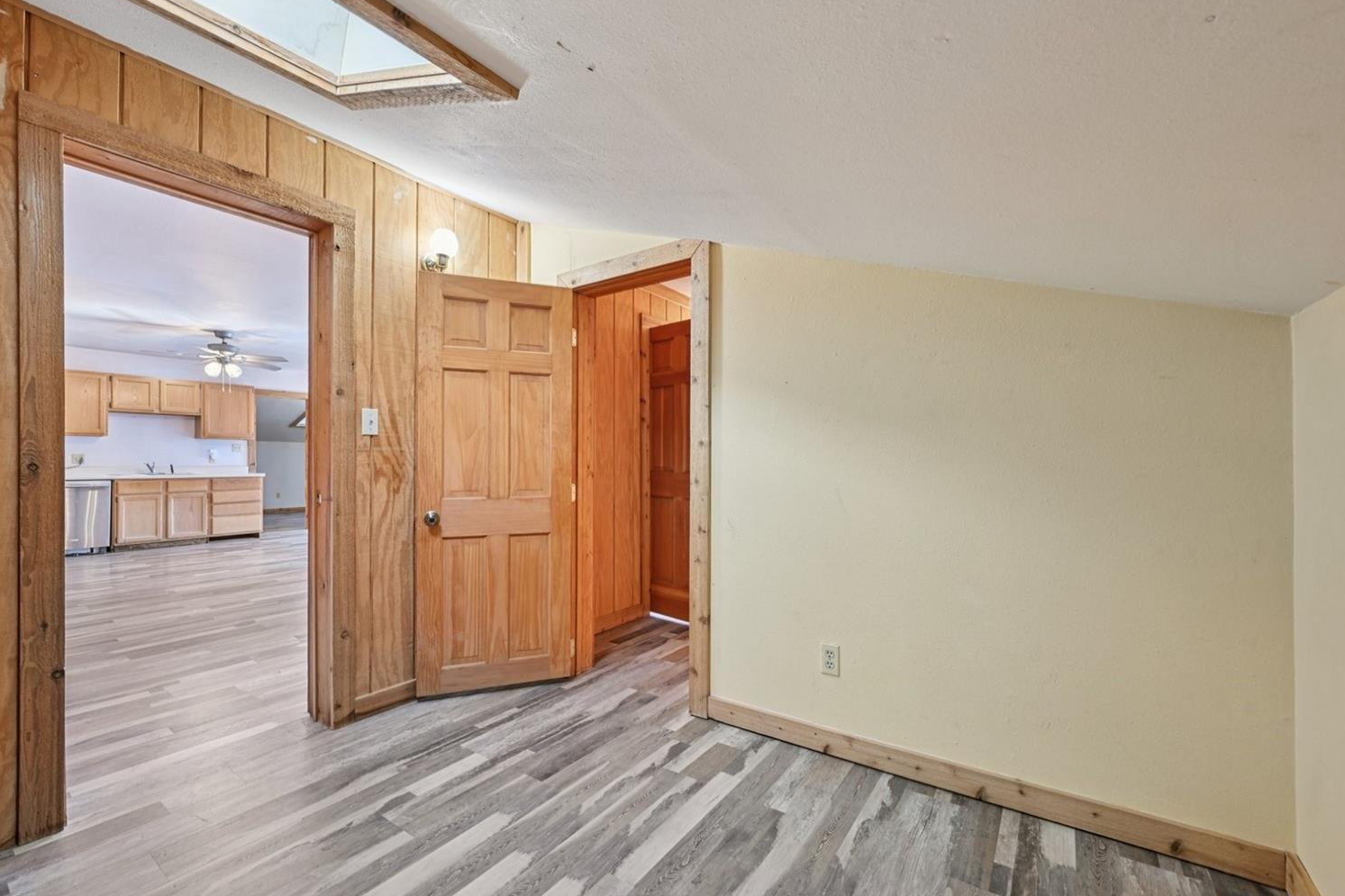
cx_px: 650
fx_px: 560
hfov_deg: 100.4
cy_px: 447
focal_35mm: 15
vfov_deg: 77.3
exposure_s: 1/3.33
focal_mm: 14
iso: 400
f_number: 8
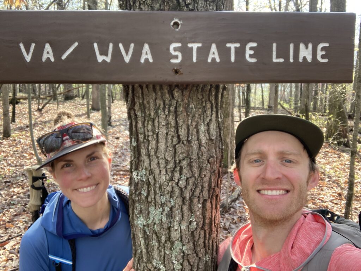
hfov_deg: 56.8
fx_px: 334
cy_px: 136
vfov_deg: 44.2
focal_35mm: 32
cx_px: 180
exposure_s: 1/121
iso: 32
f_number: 2.2
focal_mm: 2.87
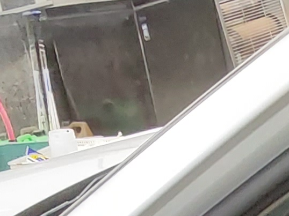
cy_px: 592
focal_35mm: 170
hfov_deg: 11.3
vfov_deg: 7.8
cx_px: 403
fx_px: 1419
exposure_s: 1/60
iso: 320
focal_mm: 2.91
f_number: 1.9
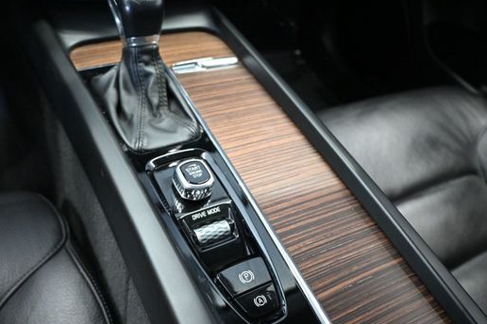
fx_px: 428
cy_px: 147
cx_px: 212
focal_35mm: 32
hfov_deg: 59.1
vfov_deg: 41.5
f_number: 3.5
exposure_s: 1/60
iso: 4000
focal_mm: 17
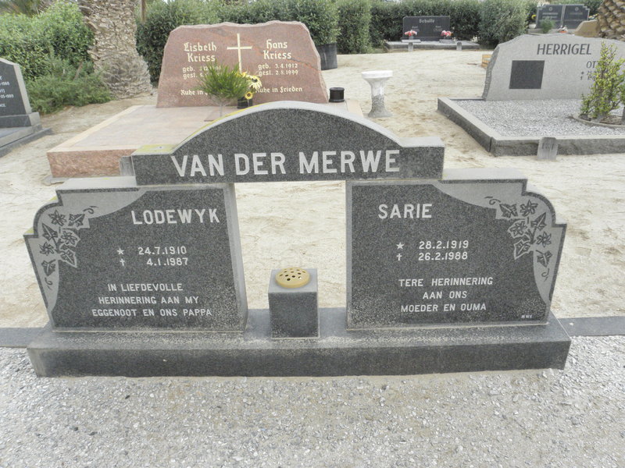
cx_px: 312
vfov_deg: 51.4
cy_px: 234
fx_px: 487
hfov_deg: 65.3
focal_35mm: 27
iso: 200
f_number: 6.3
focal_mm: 4.83
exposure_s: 1/400
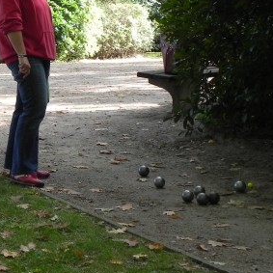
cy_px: 69
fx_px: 1338
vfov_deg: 11.6
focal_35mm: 150
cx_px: -11
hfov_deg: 11.5
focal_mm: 13.4
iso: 160
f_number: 4
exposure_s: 1/124
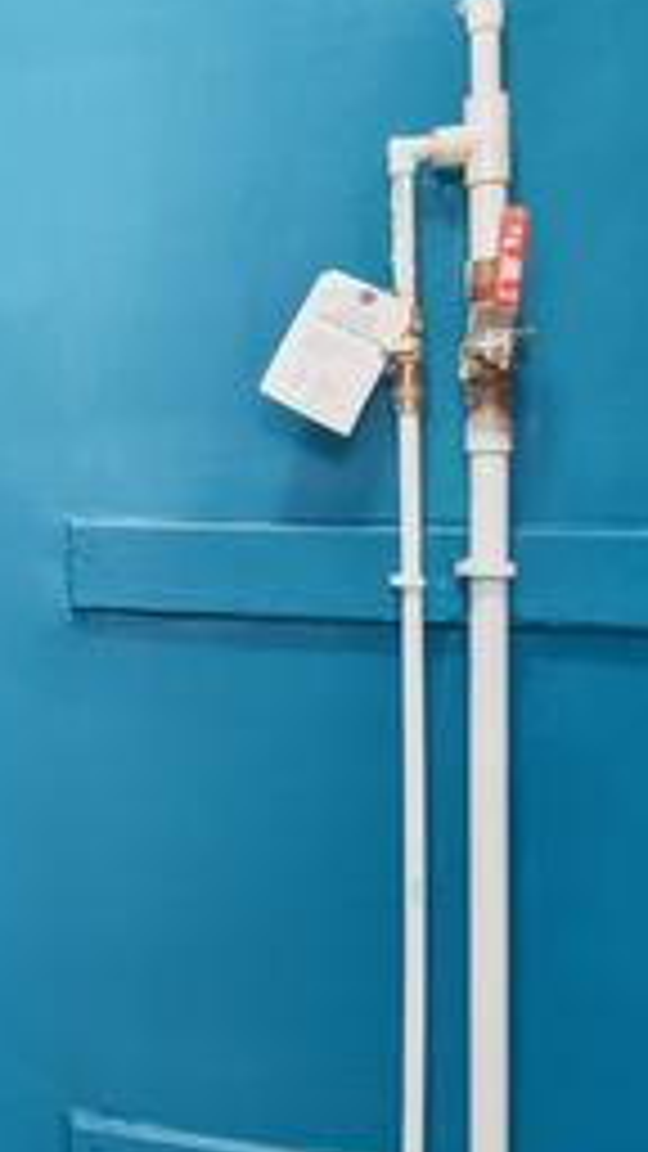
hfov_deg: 21.2
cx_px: -412
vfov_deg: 46.2
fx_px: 1344
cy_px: 477
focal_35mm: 44
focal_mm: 14
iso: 100
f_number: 8
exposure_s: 13
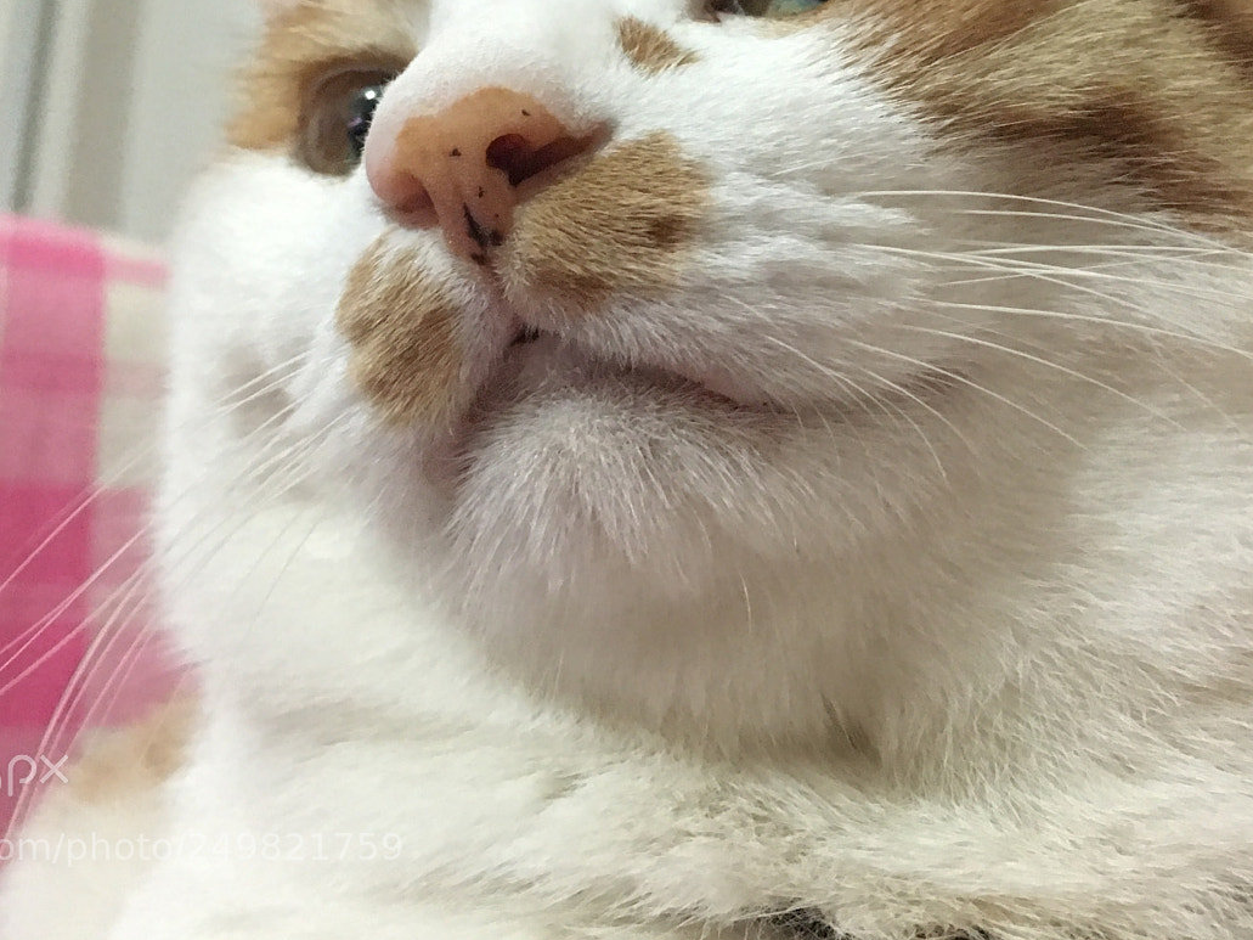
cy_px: 213
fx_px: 1629
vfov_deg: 31.5
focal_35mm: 45
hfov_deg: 41.9
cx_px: 739
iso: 160
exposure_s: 1/4
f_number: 2.2
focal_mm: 4.15
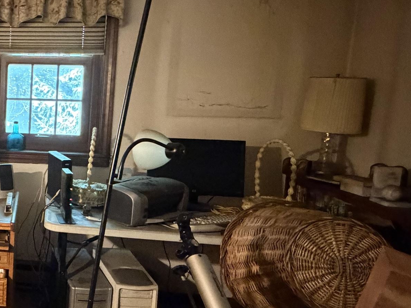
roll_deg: -1.5
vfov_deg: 39.6
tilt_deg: -7.0
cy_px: 143
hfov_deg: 42.5
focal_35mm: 36
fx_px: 427
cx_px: -21
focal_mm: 2.22
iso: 1250
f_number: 2.2
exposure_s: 1/30
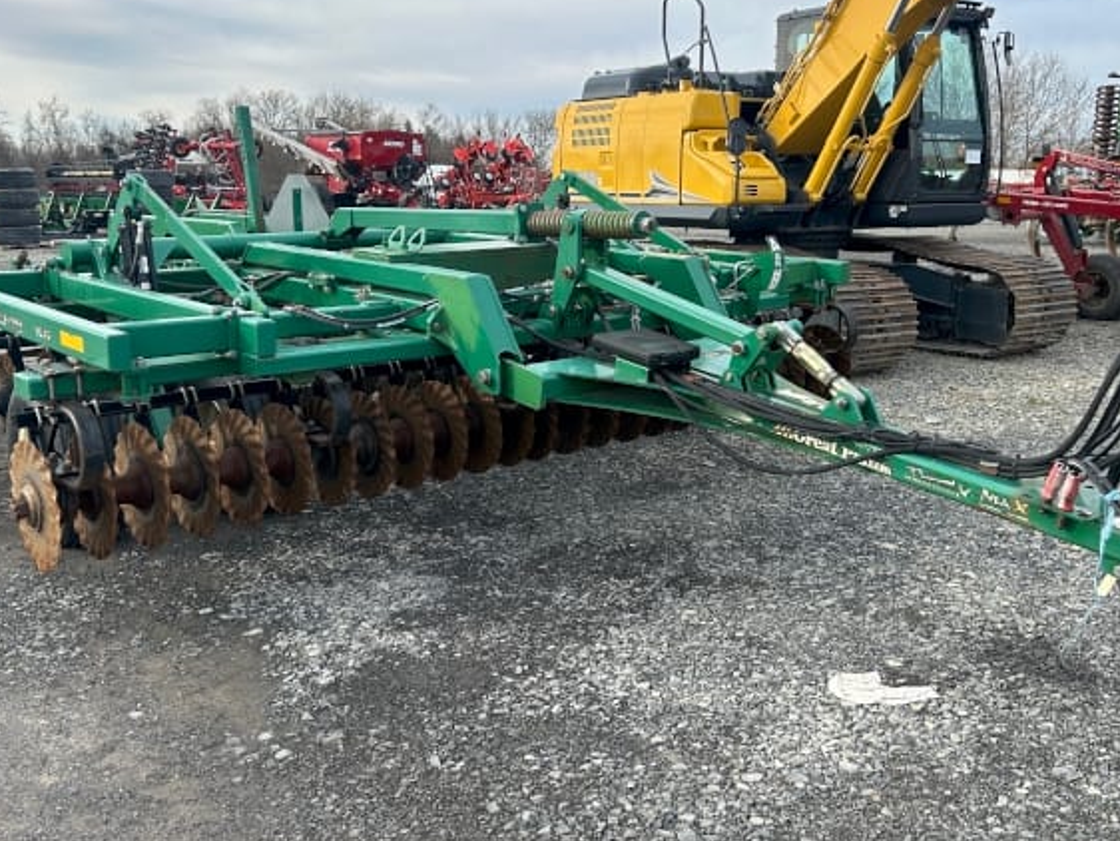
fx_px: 1198
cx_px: 582
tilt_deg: -9.1
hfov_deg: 50.1
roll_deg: -0.2
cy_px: 409
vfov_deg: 38.7
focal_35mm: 37
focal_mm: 5.7
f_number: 1.5
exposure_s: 1/1326
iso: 50
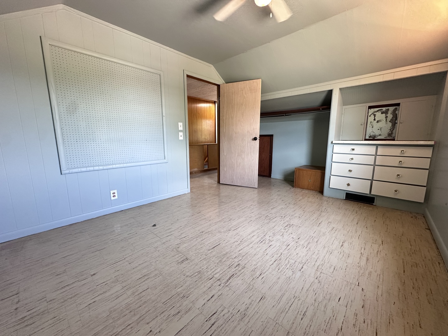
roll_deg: +0.3
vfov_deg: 85.7
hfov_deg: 102.1
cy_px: 168
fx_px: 181
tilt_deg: -9.3
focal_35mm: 14
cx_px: 224
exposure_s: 1/60
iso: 250
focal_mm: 2.22
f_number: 2.2
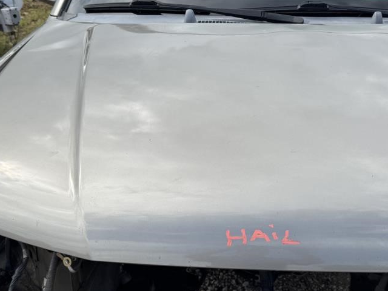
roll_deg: -4.8
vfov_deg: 30.2
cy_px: 124
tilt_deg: -21.4
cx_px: 235
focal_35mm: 48
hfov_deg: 39.5
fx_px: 538
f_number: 1.78
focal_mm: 6.76
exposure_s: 1/2833
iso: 80
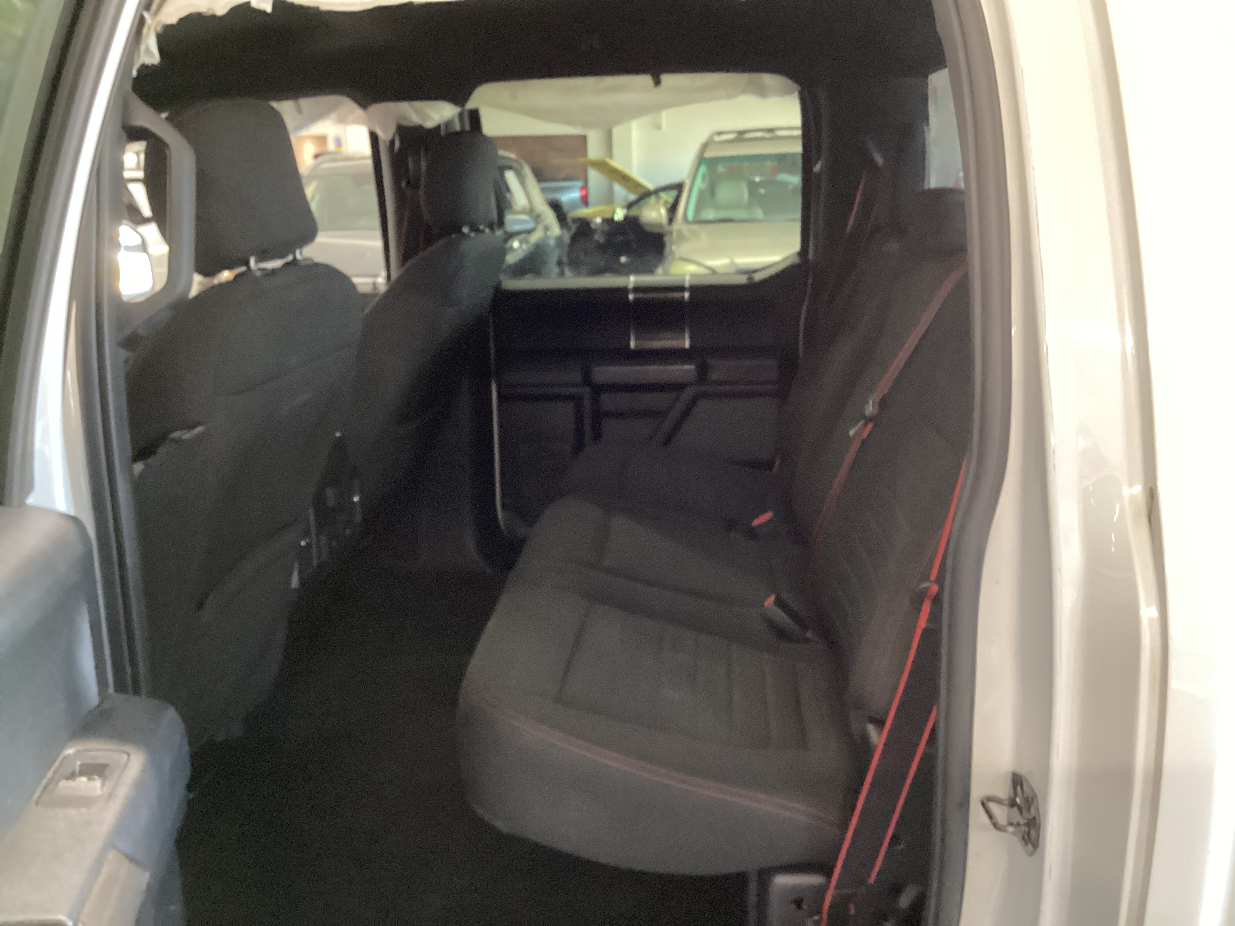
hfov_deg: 58.4
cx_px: 618
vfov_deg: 45.4
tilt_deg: -17.4
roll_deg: +0.8
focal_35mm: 31
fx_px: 1106
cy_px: 463
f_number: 2.4
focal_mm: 3.3
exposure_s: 1/25
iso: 500
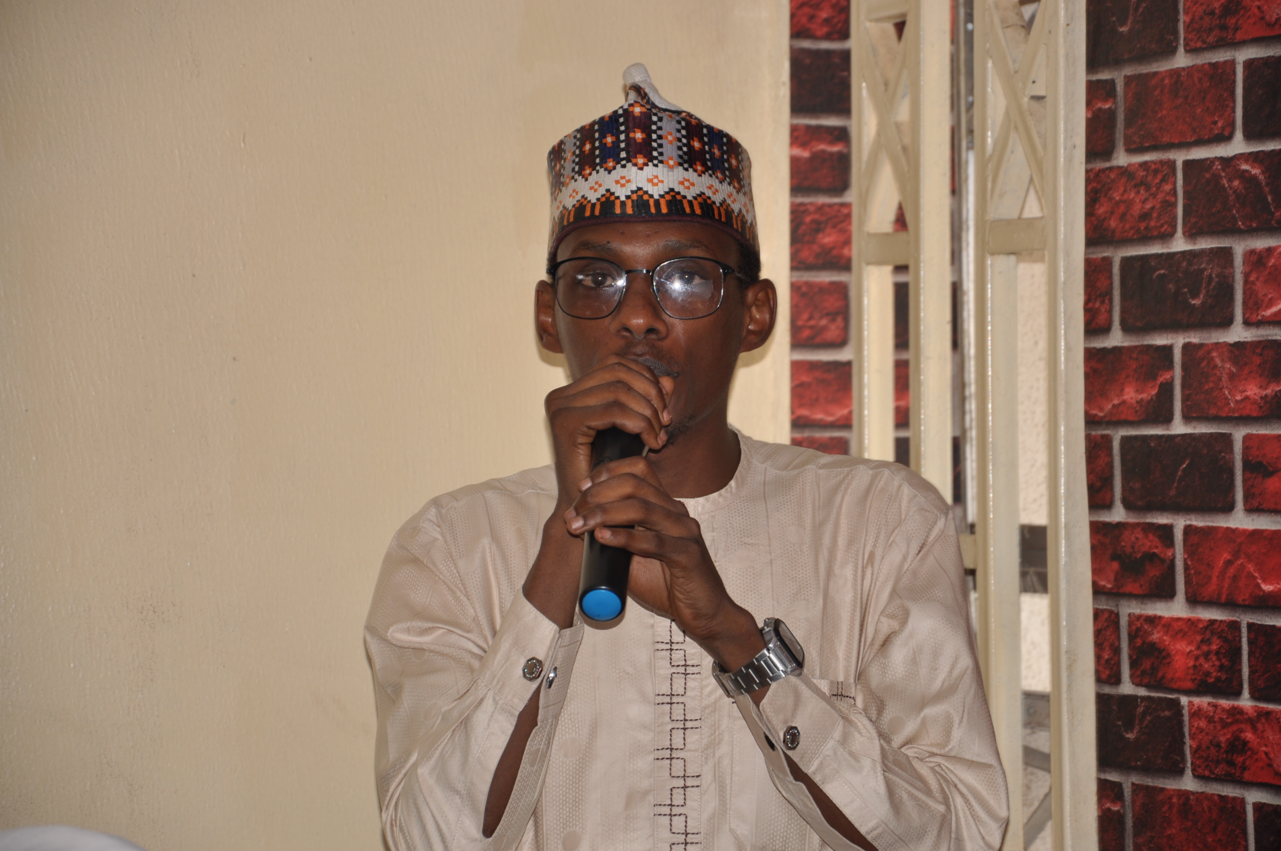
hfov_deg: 13.1
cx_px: 640
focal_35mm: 158
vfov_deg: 8.7
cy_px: 426
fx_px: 5598
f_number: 5.6
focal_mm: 105
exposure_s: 1/60
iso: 200
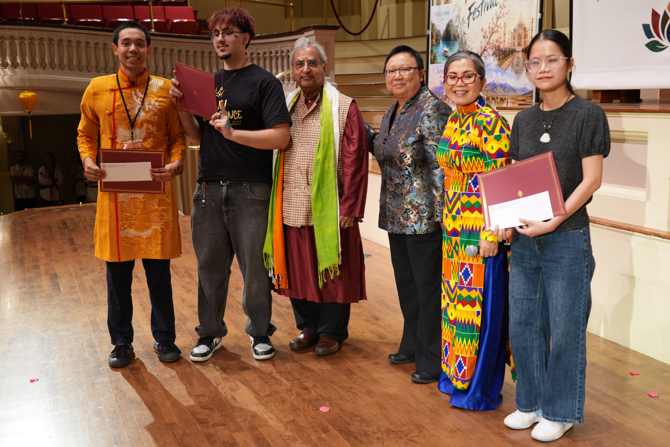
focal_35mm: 39
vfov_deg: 34.2
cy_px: 224
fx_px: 726
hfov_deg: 49.6
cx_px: 335
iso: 400
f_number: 4
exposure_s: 1/40
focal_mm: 39
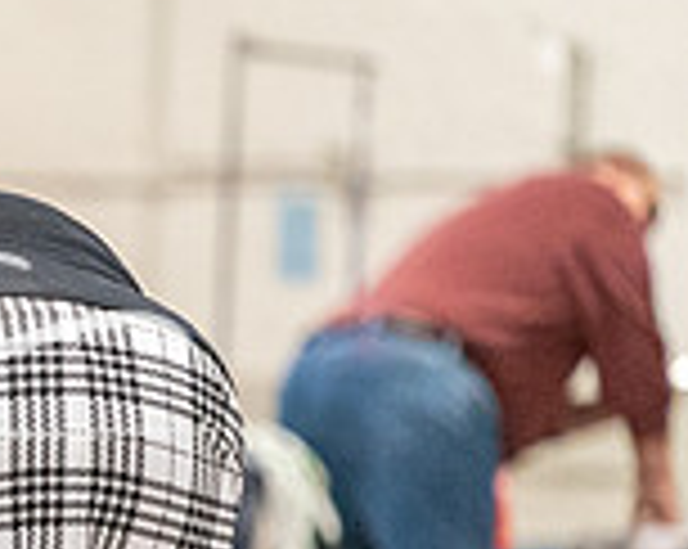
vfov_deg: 2.2
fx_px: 14520
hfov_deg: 2.7
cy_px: 673
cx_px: -567
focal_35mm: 714
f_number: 3.2
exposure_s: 1/250
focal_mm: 200
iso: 6400
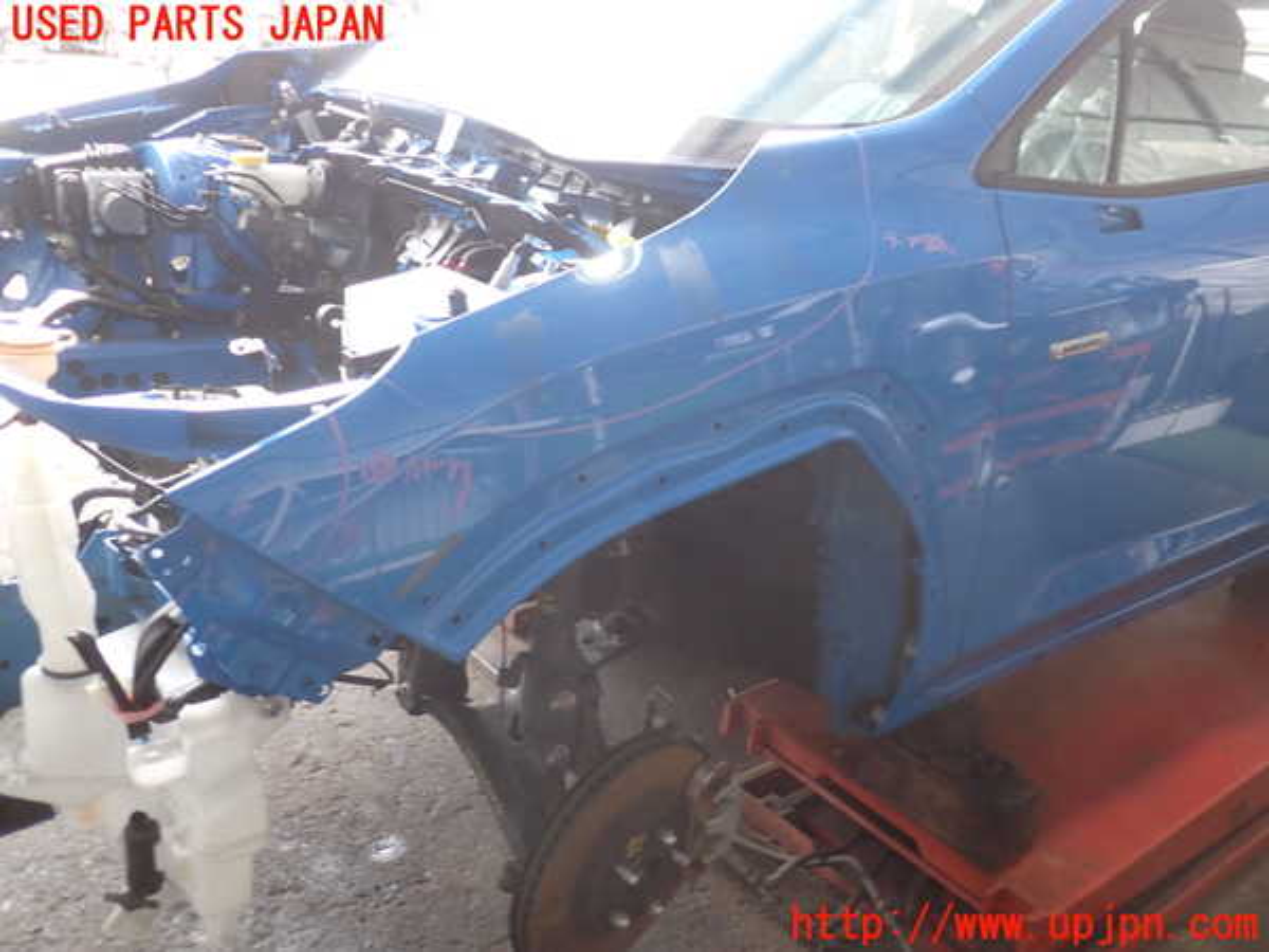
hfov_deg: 60.0
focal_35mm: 30
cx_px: 634
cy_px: 476
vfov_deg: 46.8
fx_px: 1100
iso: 200
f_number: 2.3
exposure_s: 1/60
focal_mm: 5.4
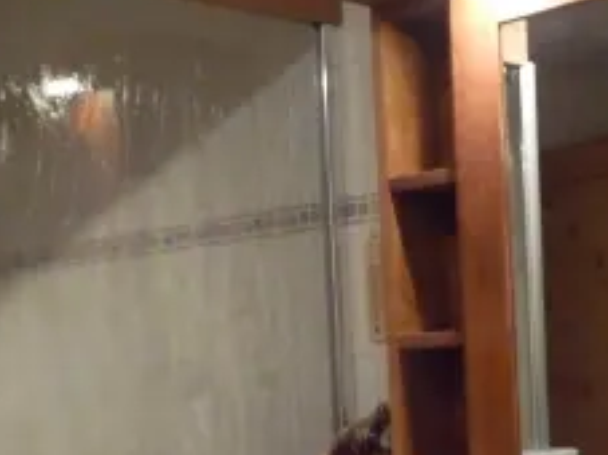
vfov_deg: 19.4
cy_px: 431
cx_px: 209
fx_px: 1299
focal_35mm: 74
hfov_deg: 26.2
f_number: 3.3
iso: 800
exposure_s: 1/50
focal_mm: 4.7
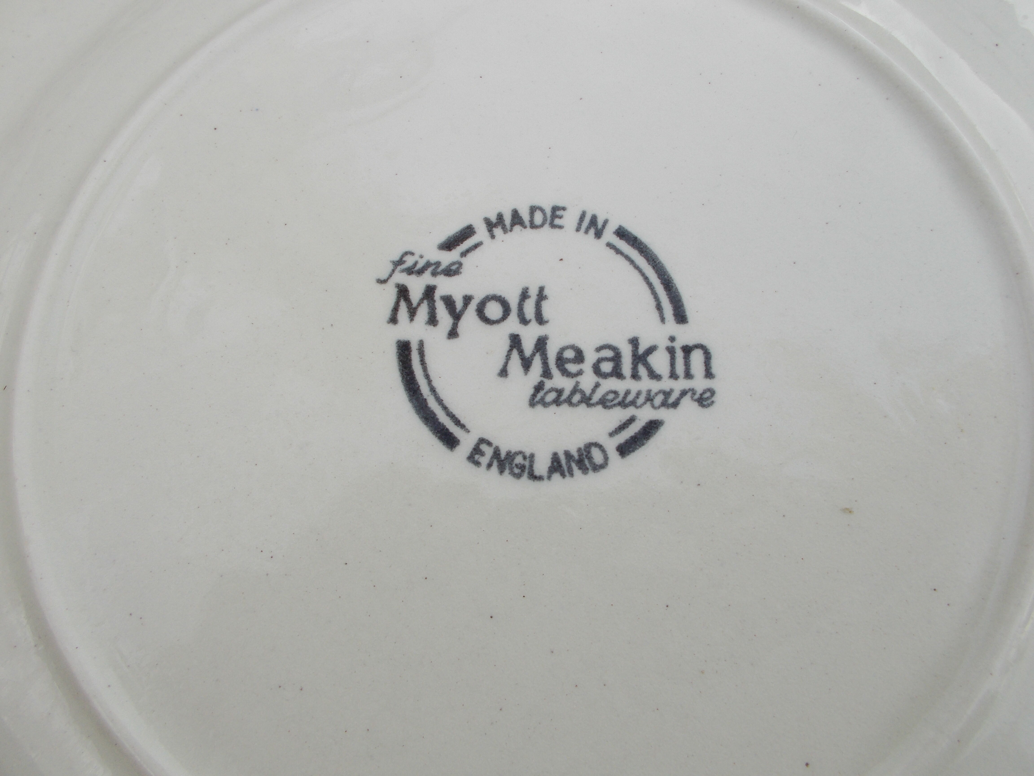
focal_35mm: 30
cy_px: 388
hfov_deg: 60.0
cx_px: 517
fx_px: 896
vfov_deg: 46.8
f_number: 3.4
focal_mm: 5.3
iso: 80
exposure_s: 1/125
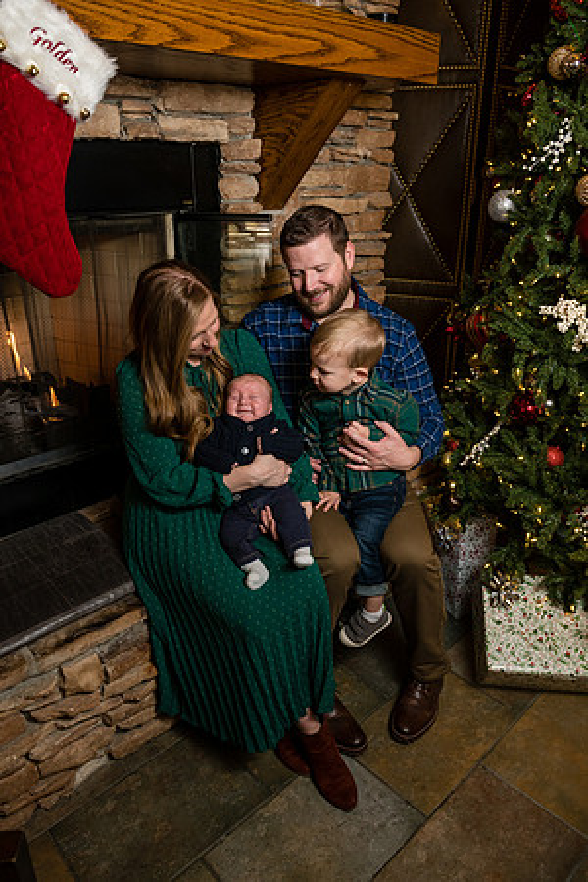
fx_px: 637
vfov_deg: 69.4
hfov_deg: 49.6
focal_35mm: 26
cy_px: 441
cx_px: 294
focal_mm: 26
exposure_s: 1/100
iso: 640
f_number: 4.5
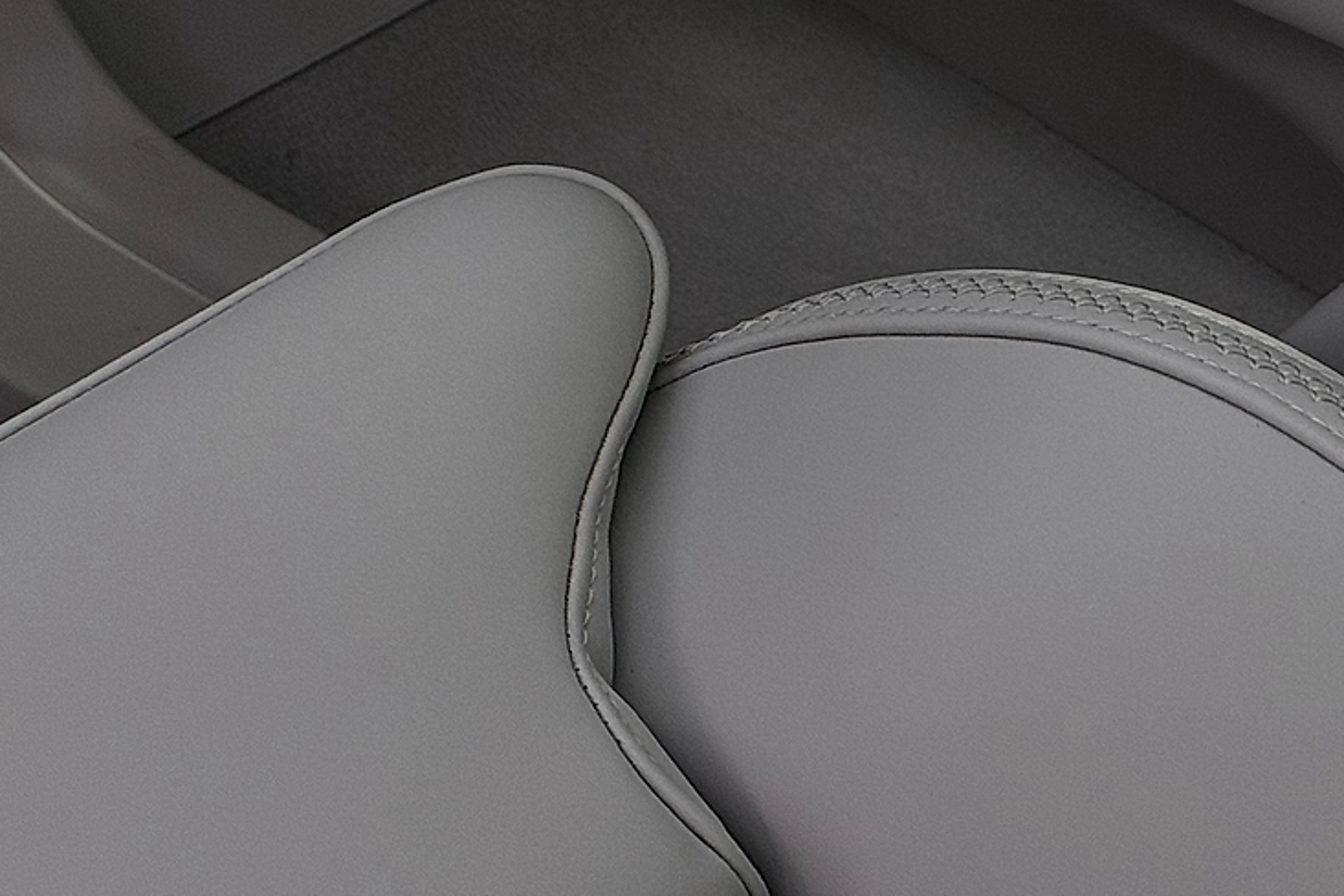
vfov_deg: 12.3
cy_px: -136
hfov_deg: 18.4
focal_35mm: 109
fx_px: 4070
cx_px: 1274
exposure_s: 1/1167
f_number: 1.78
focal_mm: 6.76
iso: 64
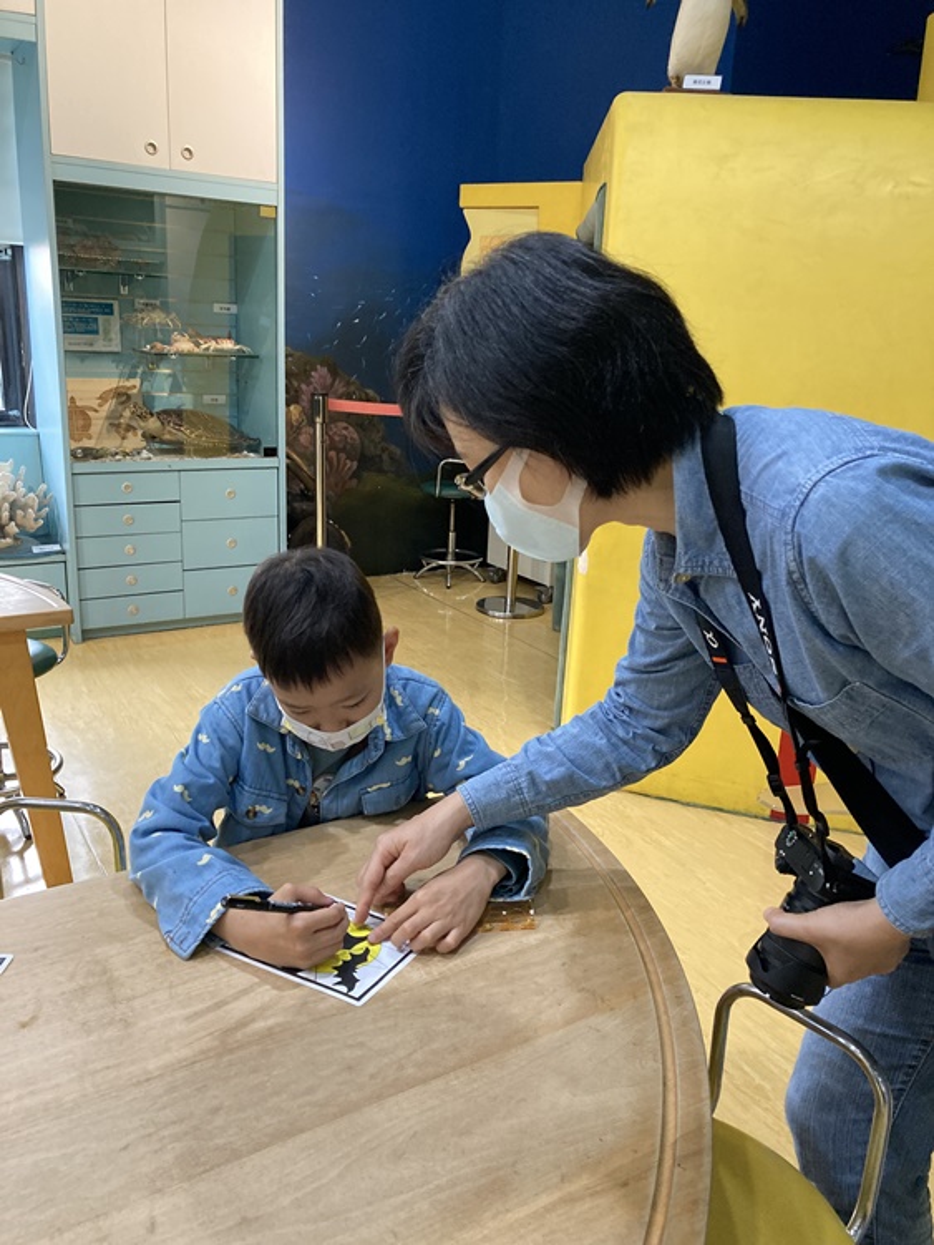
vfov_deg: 63.4
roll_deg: -1.9
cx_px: 467
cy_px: 622
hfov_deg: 49.8
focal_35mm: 28
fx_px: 1007
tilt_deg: -14.8
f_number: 1.8
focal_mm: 3.99
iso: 250
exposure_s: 1/60
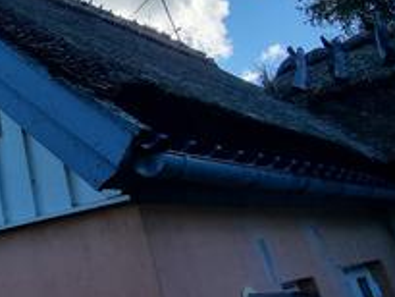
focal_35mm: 38
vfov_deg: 36.8
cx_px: -52
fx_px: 434
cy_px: 73
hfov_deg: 39.0
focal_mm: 2.2
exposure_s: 1/1440
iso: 50
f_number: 2.2
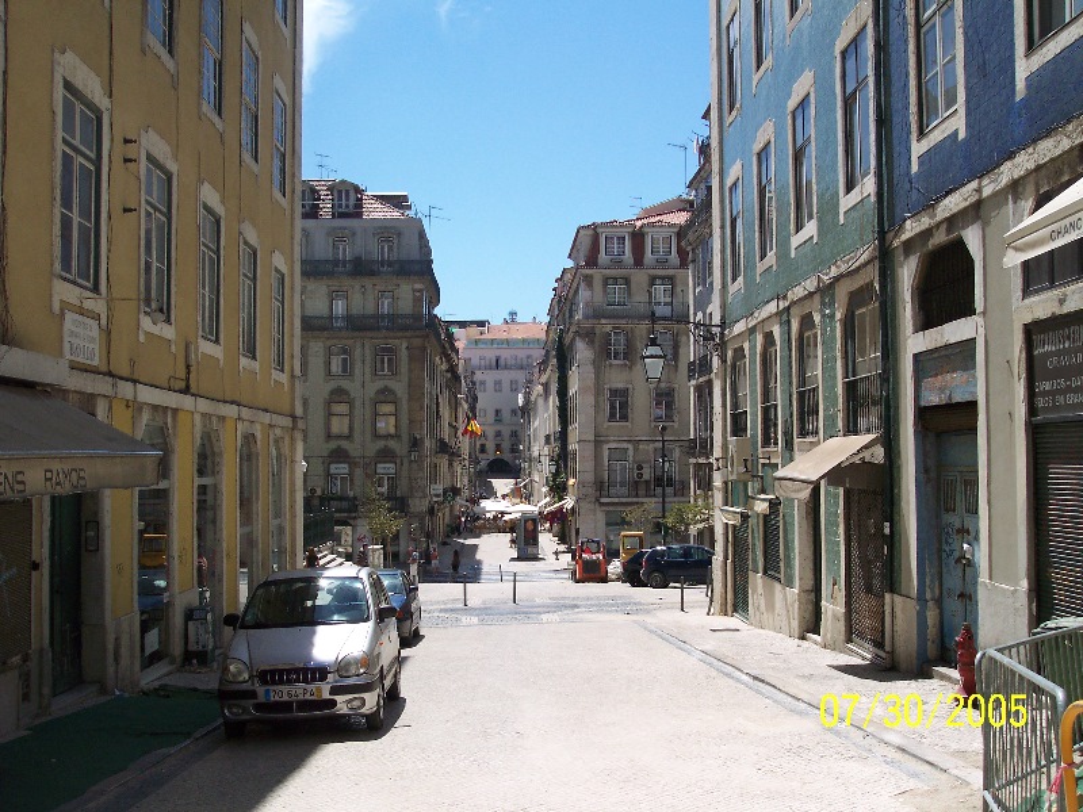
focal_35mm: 38
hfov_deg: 49.0
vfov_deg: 37.7
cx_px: 542
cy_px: 406
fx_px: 1189
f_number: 4.8
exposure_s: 1/700
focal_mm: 8
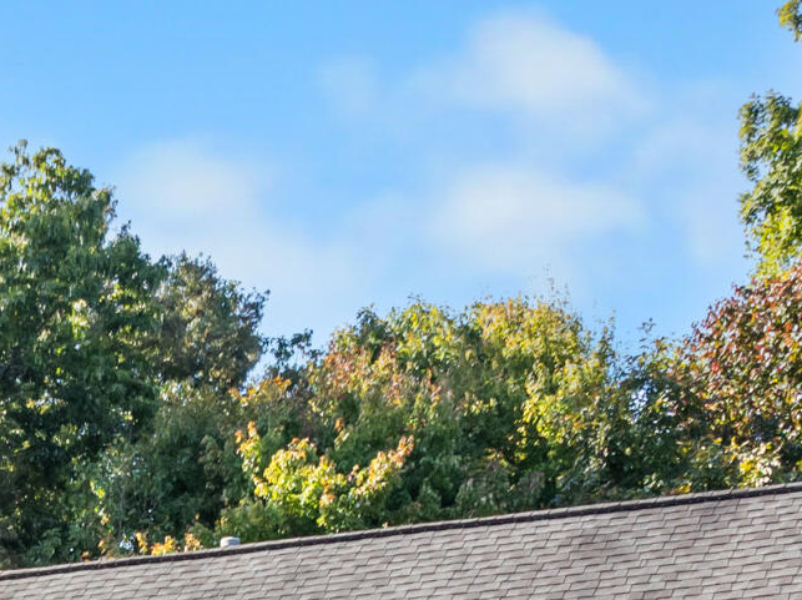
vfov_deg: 11.3
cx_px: -201
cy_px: 1378
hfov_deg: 16.7
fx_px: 2592
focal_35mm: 112
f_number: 2.8
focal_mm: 12.29
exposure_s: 1/50
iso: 120
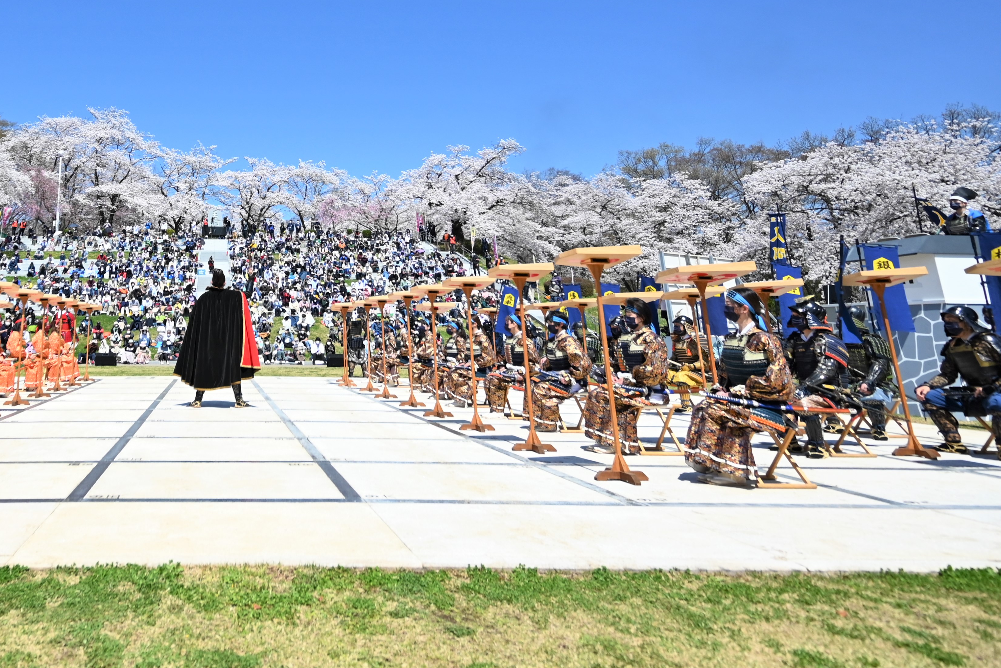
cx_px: 219
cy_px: 130
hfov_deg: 65.8
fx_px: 695
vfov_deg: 48.3
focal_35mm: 25
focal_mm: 14
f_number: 4
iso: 400
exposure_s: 1/5000
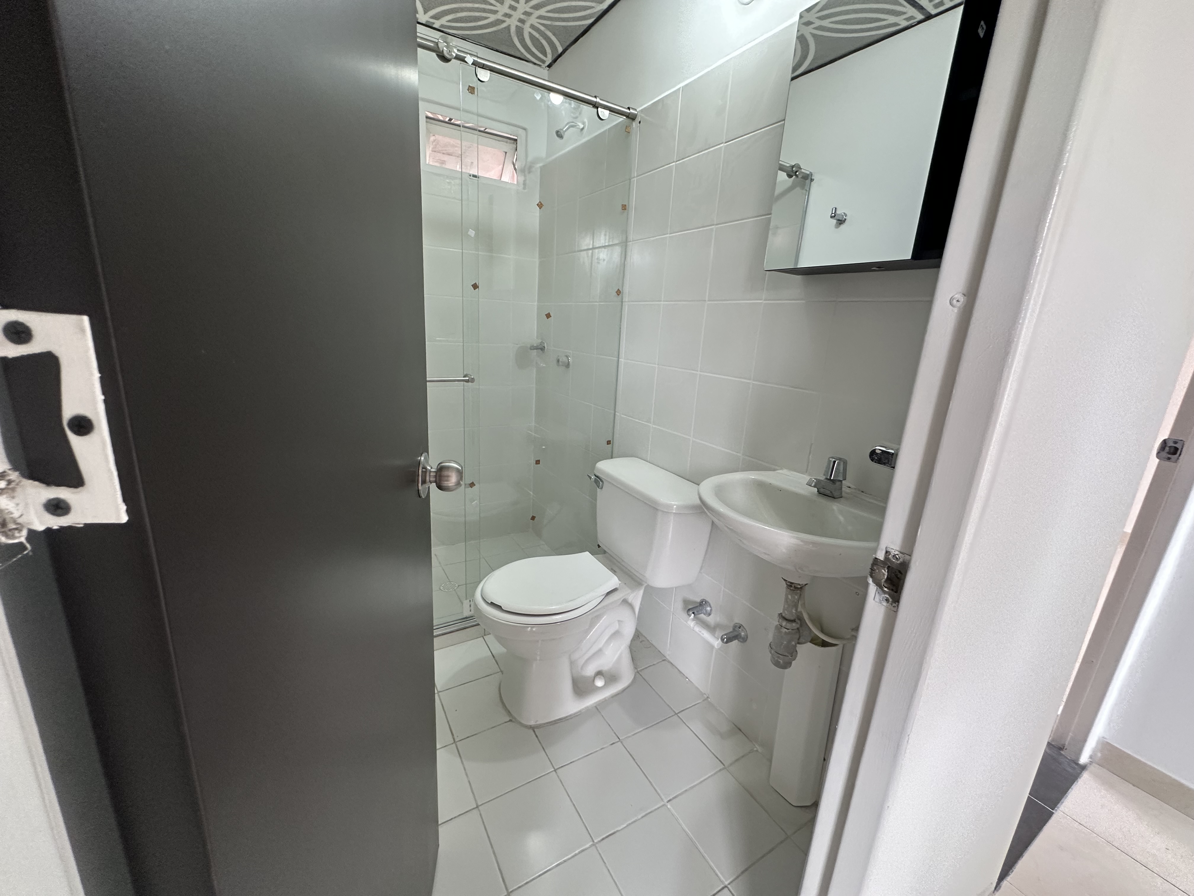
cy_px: 448
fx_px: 483
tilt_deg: -14.3
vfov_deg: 85.7
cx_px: 597
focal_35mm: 14
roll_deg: -4.5
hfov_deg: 102.1
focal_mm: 2.22
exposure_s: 1/99
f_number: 2.2
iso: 200
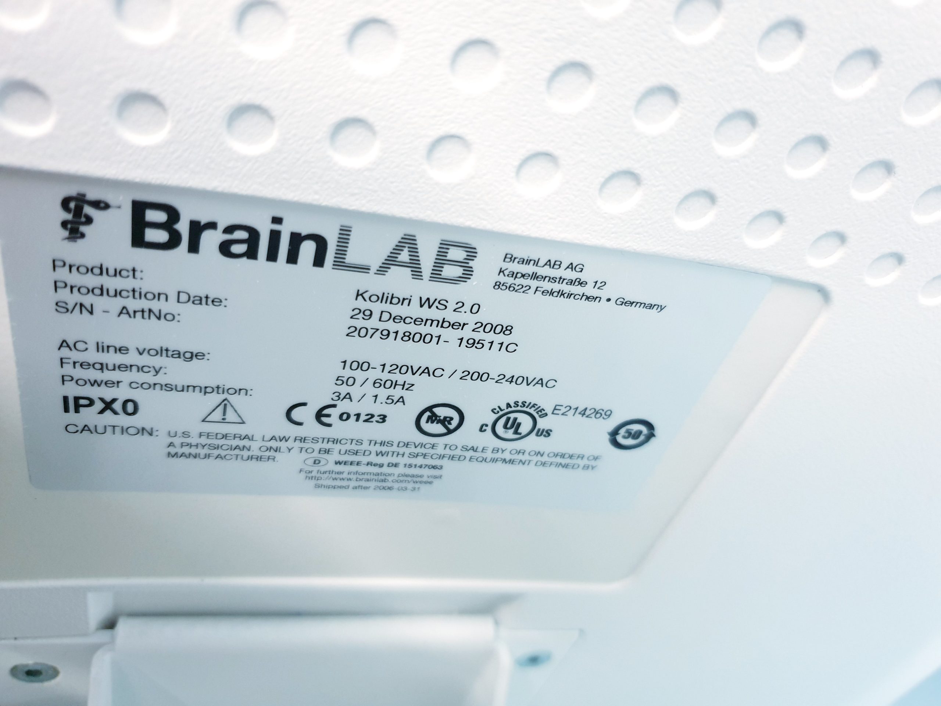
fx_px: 707
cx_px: 470
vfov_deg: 53.1
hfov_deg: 67.3
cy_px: 353
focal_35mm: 26
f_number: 1.5
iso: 250
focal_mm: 4.3
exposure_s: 1/29
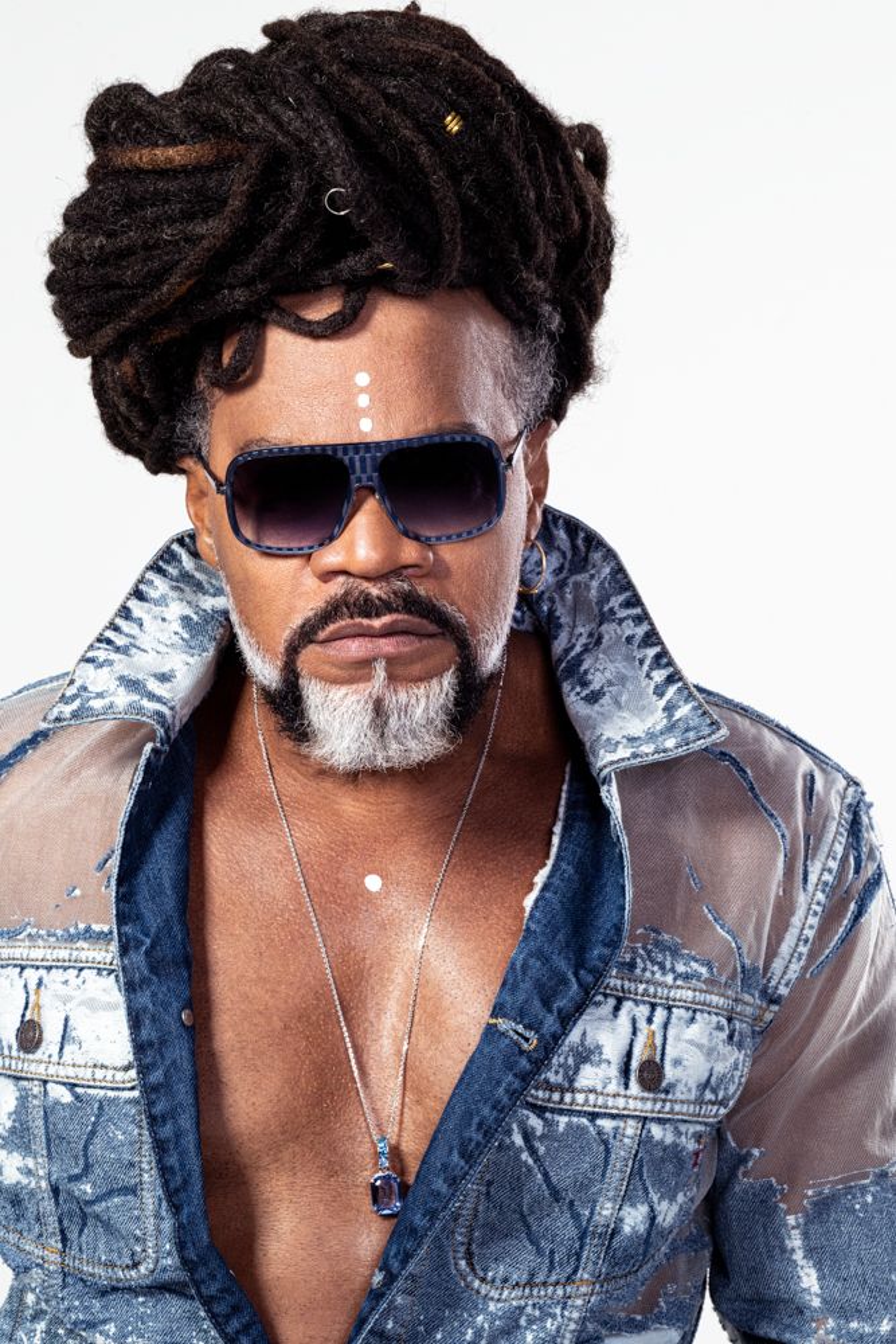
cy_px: 672
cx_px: 448
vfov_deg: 11.7
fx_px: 6531
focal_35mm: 175
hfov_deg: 7.8
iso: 320
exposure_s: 1/200
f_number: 16
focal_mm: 175
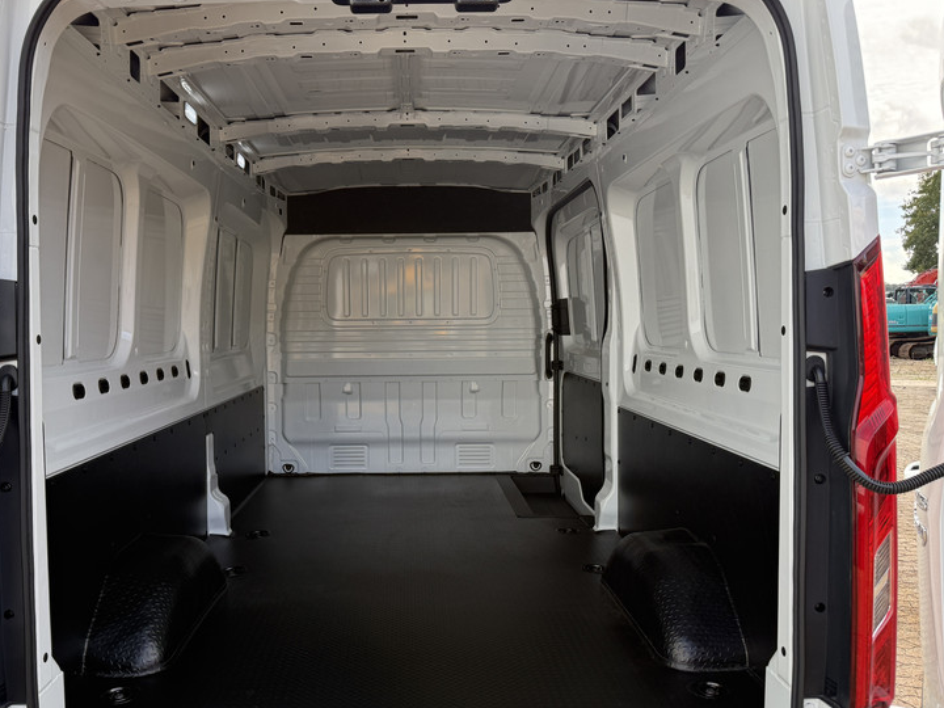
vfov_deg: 46.8
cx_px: 405
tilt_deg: -4.2
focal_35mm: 30
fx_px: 818
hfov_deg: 59.7
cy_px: 376
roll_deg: +0.2
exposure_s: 1/943
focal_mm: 6.76
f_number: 1.78
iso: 100
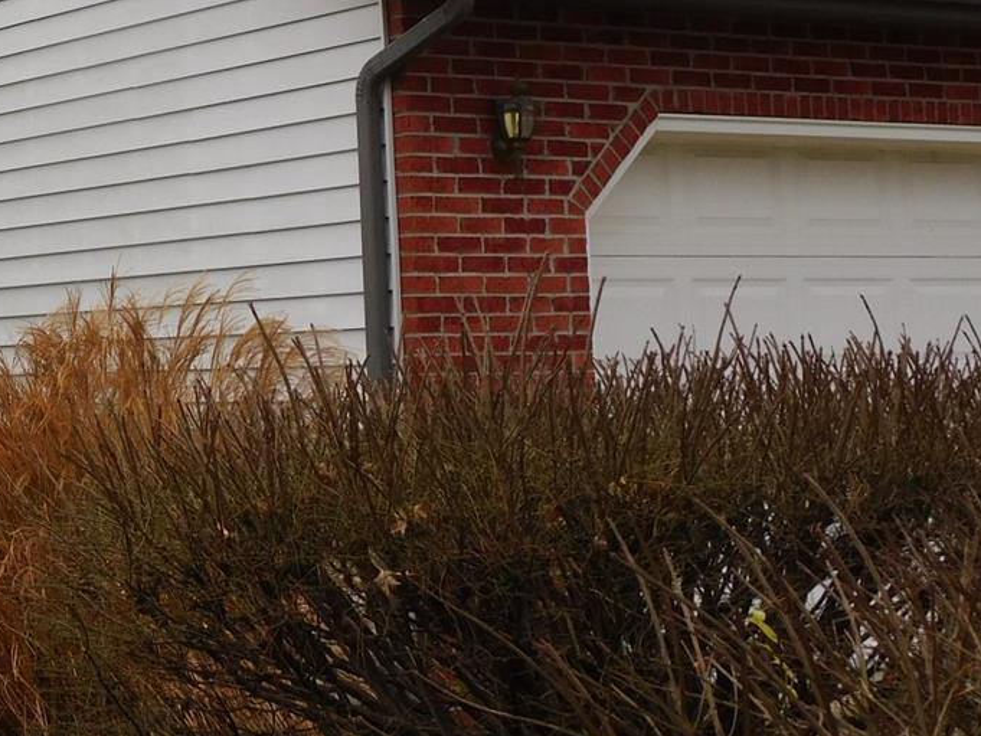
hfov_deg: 20.2
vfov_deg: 15.5
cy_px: 46
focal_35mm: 94
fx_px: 2664
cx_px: 3
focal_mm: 7.2
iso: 125
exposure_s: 1/125
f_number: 3.8
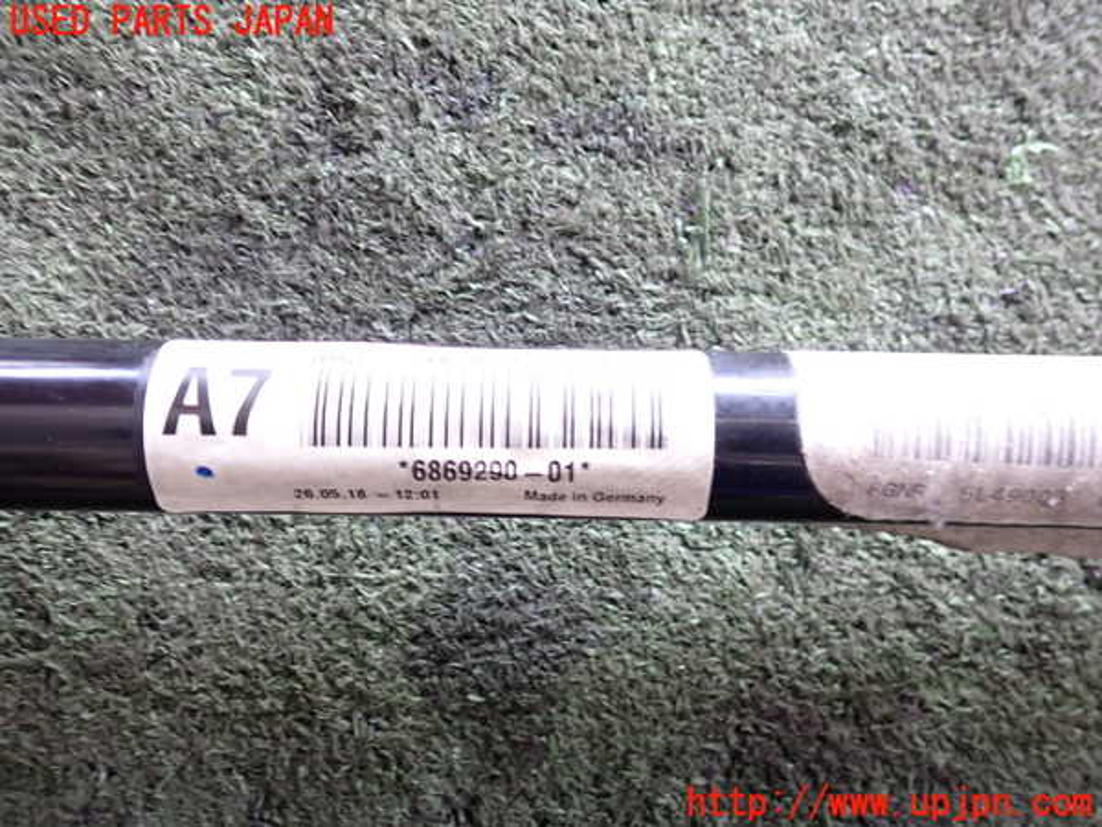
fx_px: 955
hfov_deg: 60.0
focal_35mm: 30
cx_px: 551
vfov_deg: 46.8
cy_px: 414
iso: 250
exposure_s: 1/30
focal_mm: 5.4
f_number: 2.3
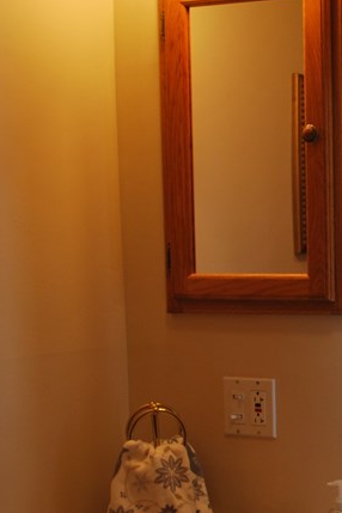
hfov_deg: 14.3
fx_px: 1297
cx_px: 460
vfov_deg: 22.2
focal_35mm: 91
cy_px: 387
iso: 200
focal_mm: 24
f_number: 4.2
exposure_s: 1/40
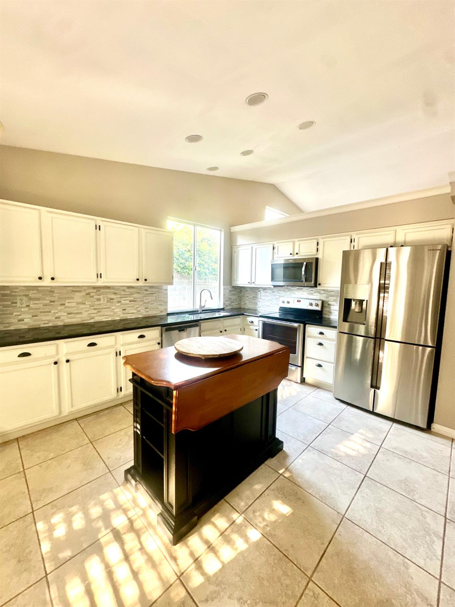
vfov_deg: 102.1
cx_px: 228
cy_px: 304
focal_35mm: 14
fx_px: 245
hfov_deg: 85.7
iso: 200
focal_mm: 2.22
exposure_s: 1/60
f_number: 2.2
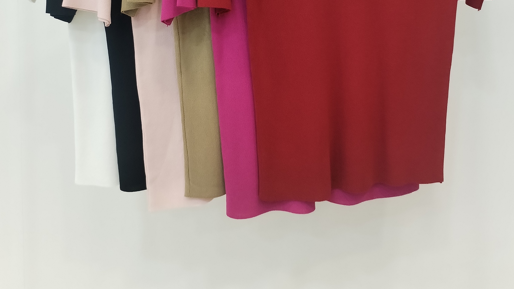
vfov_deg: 25.8
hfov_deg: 47.4
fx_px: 586
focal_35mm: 43
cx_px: 261
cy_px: -21
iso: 457
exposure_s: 1/60
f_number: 1.8
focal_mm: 4.75
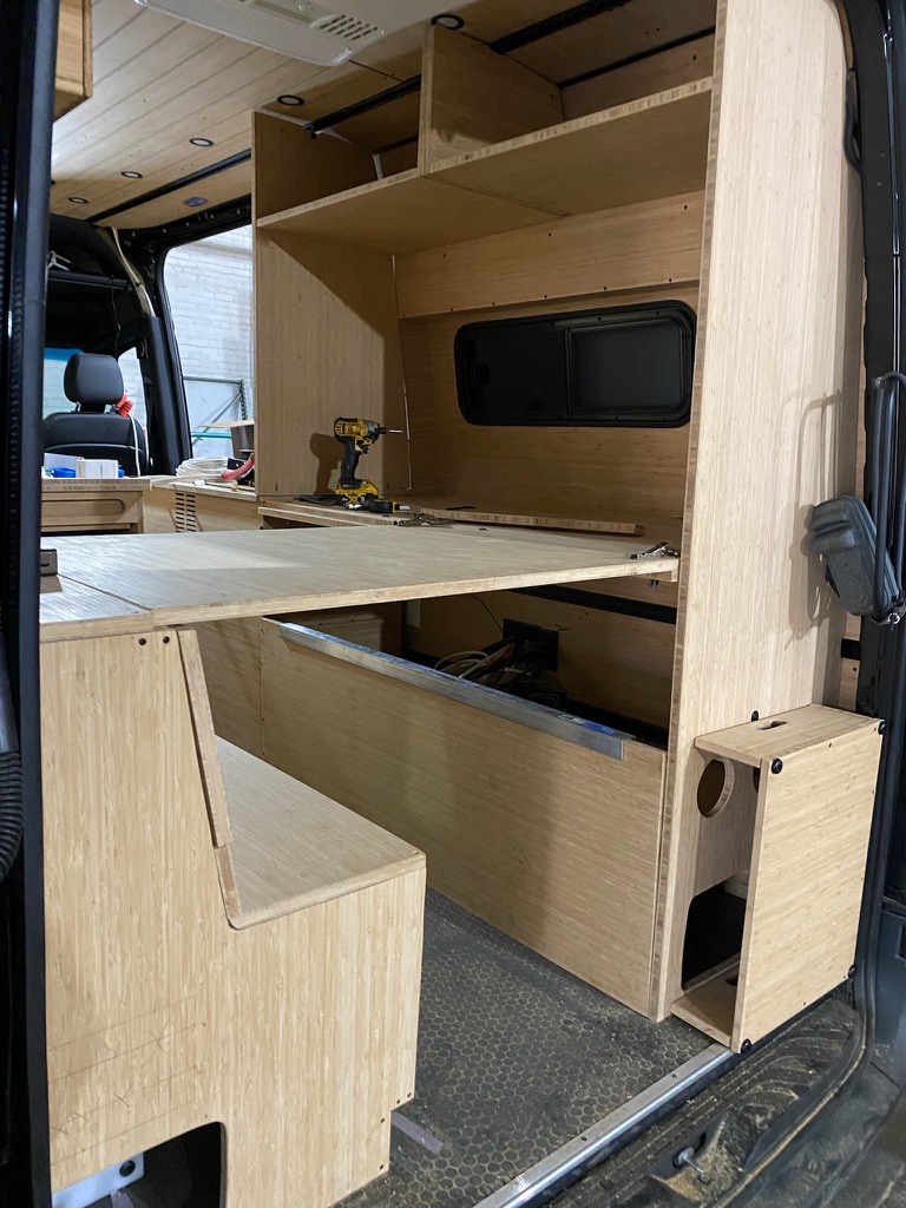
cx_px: 453
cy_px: 604
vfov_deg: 67.3
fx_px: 907
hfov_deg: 53.1
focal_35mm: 26
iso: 640
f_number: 1.8
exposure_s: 1/30
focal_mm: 4.25
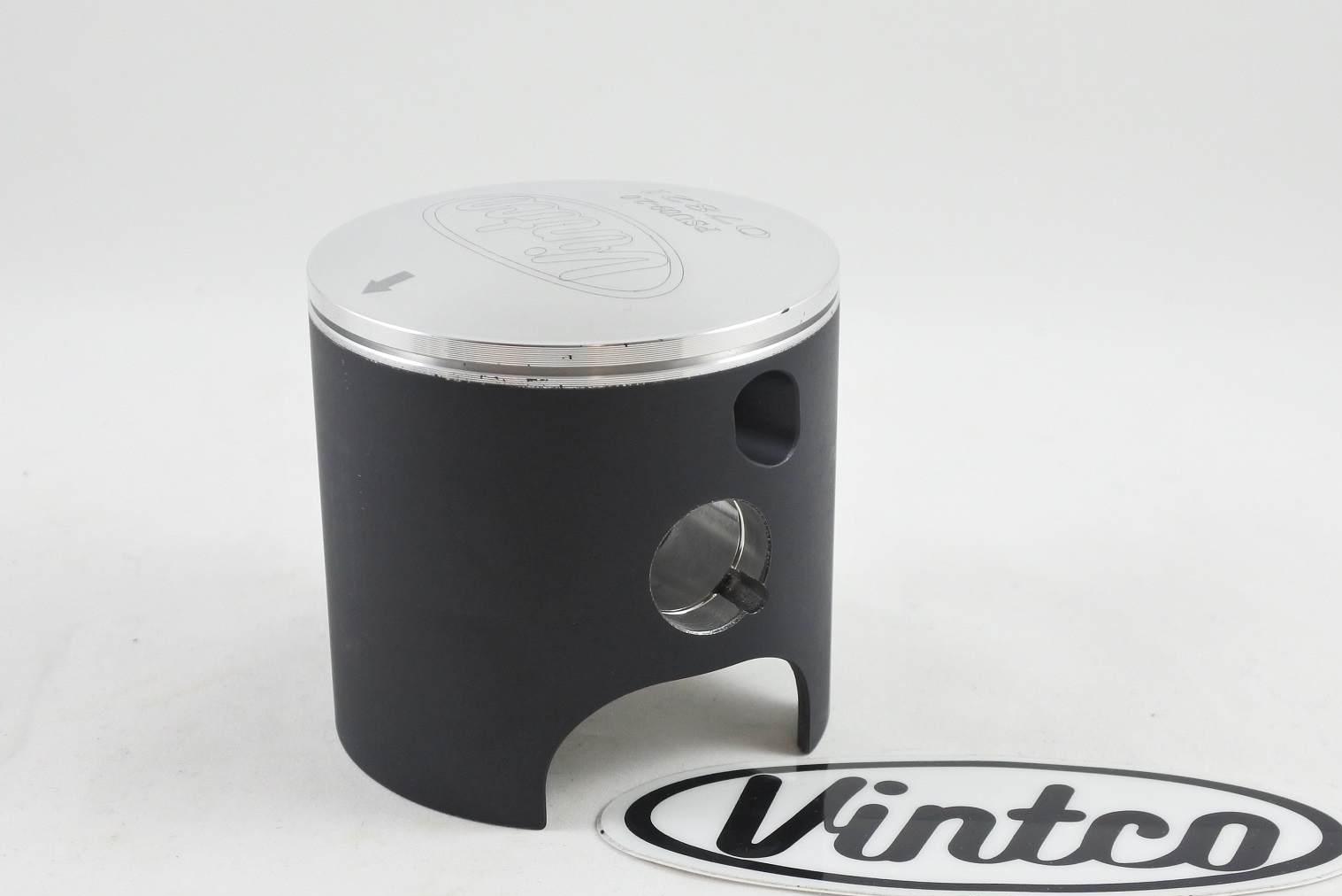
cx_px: 594
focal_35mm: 51
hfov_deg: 38.8
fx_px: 1901
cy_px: 557
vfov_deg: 26.4
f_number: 4.2
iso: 560
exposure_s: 1/125
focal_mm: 15
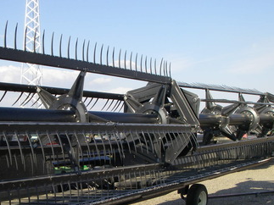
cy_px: 152
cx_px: 78
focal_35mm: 64
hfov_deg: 29.9
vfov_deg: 22.7
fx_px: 506
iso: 64
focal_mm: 6.3
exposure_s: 1/125
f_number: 6.6
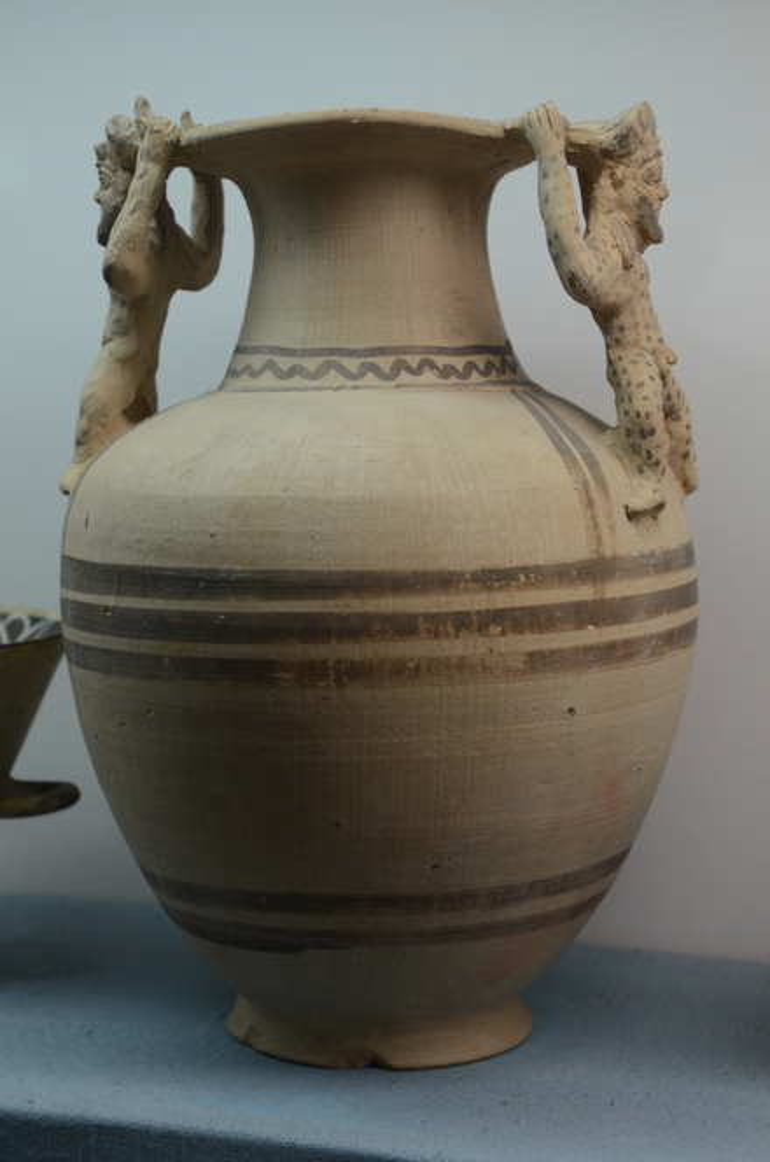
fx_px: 2416
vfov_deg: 27.0
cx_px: 385
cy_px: 581
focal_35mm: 75
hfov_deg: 18.1
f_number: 5.6
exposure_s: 1/125
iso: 1000
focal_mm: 50
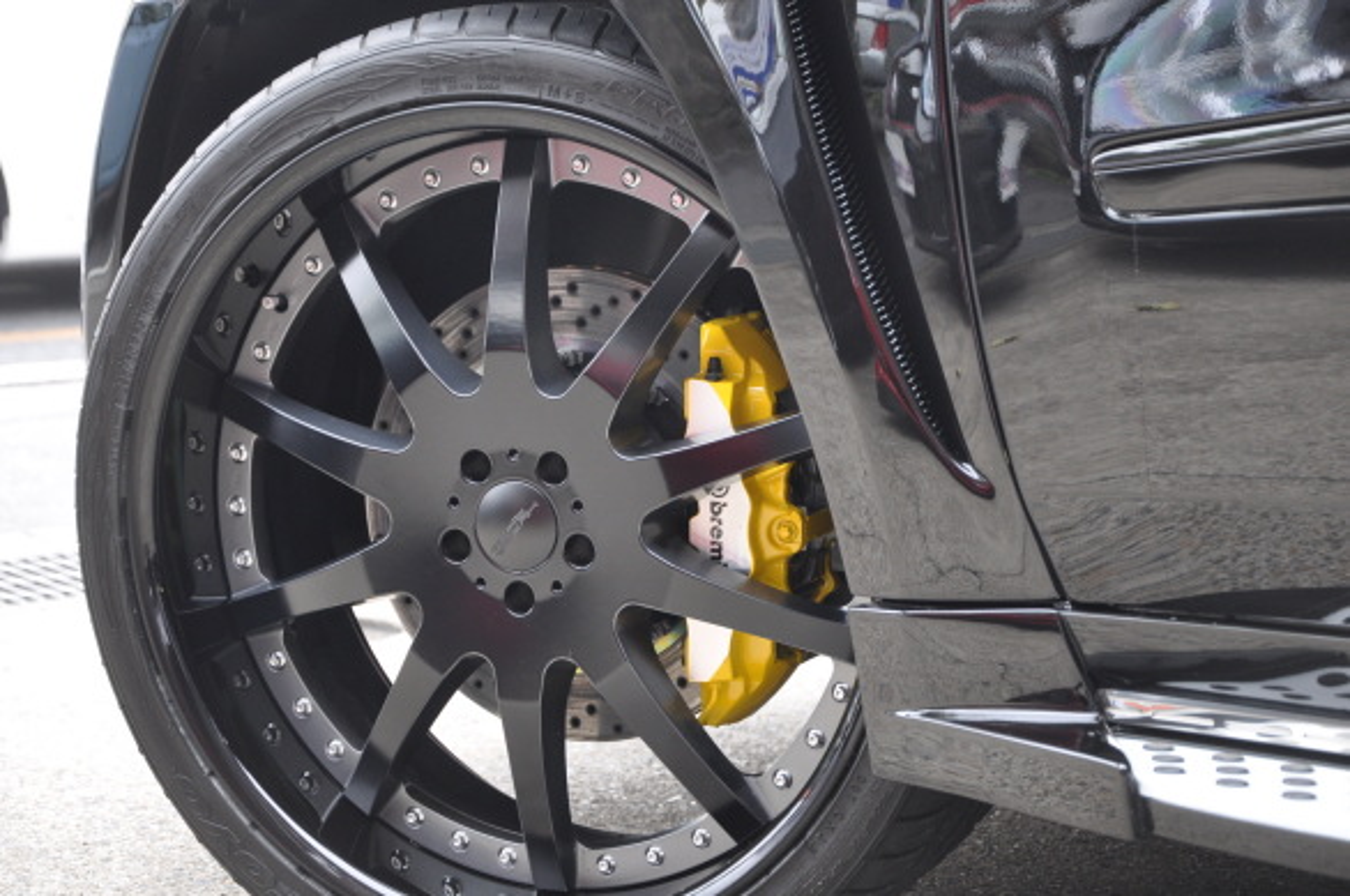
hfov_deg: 21.9
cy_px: 448
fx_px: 3483
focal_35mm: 93
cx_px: 675
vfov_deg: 14.7
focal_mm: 62
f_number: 5.3
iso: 720
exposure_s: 1/60
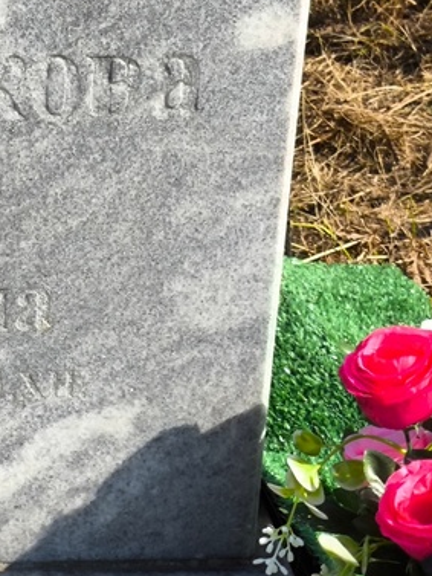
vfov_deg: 18.5
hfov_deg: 13.4
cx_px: -138
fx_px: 1763
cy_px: 319
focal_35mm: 106
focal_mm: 4.71
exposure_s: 1/579
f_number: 1.7
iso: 50
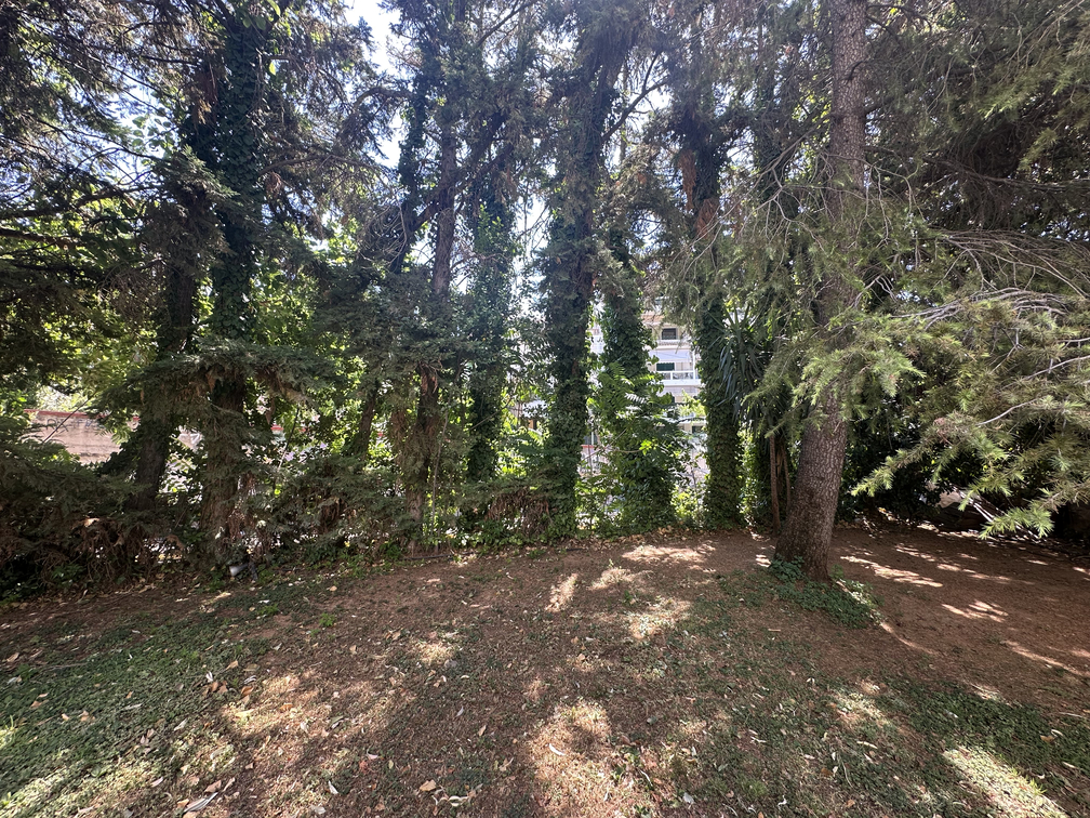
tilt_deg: +2.7
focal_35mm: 14
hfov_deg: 102.1
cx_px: 545
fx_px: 441
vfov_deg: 85.7
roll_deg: +0.4
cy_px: 409
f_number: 2.2
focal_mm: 2.22
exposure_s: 1/99
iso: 50
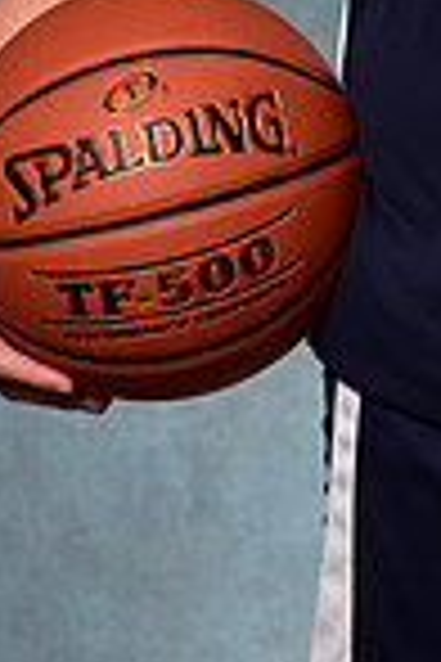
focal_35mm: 276
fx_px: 5071
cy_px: -302
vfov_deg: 7.3
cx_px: 605
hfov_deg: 5.0
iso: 100
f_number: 5
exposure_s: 1/200
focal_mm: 70
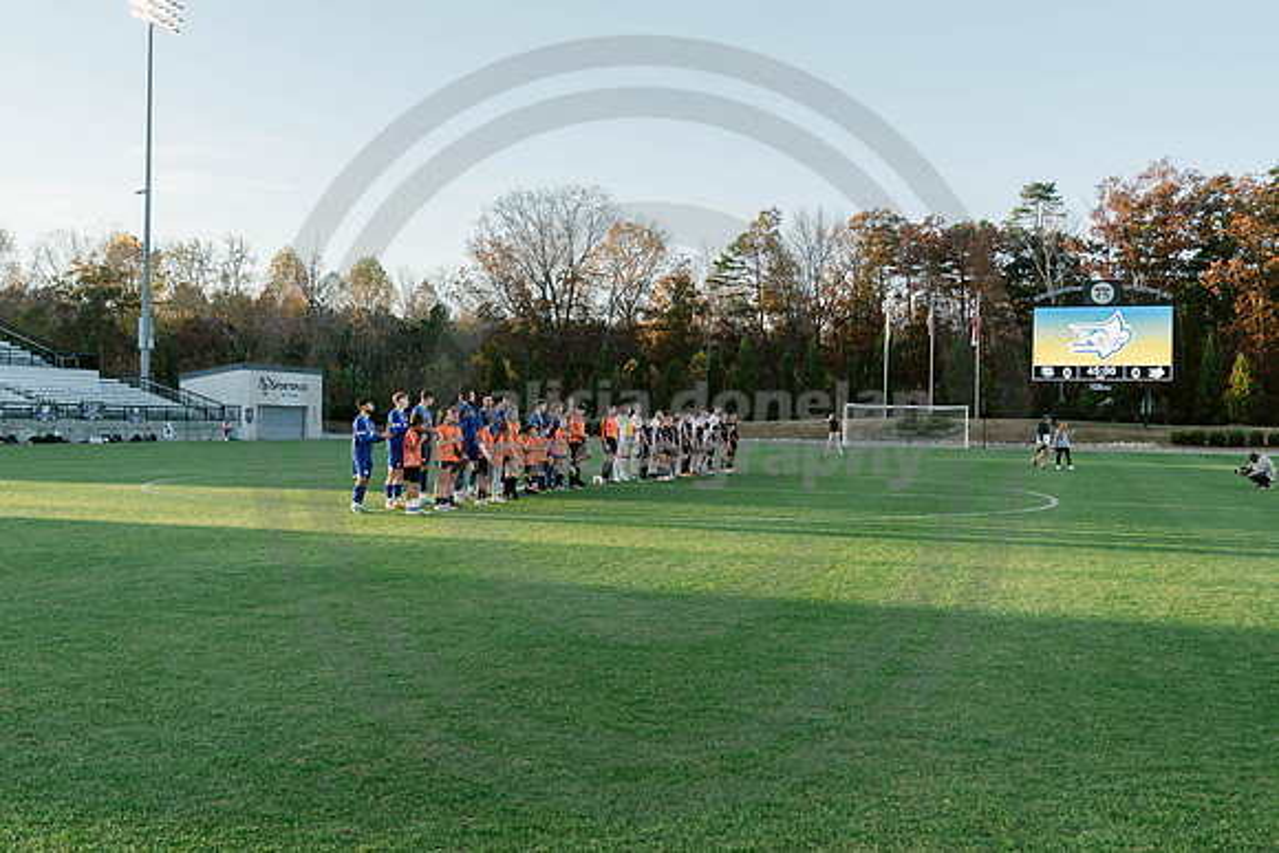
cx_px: 640
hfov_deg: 54.4
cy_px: 426
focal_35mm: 35
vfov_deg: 37.9
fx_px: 1244
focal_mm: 35
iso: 1250
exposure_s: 1/800
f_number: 5.6
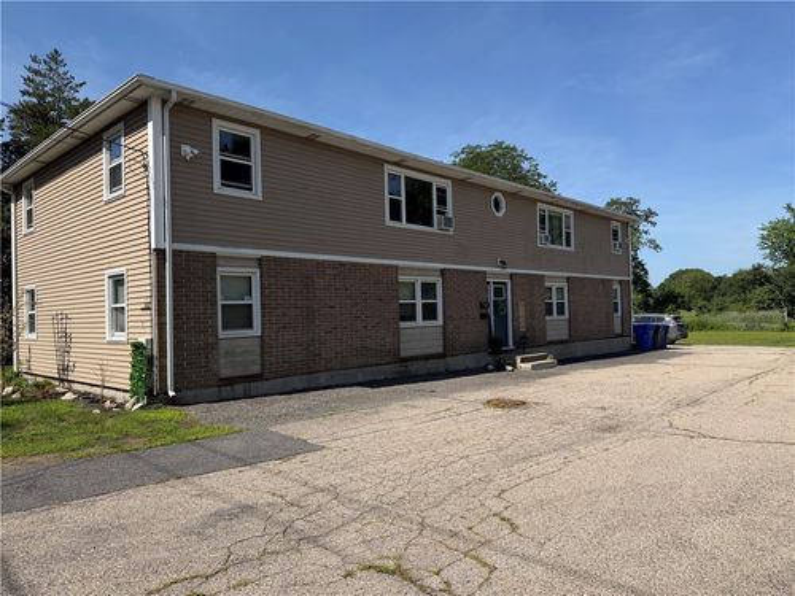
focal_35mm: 24
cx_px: 398
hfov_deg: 71.6
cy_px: 298
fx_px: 551
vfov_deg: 56.8
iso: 80
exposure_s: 1/5714
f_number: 1.78
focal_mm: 6.76
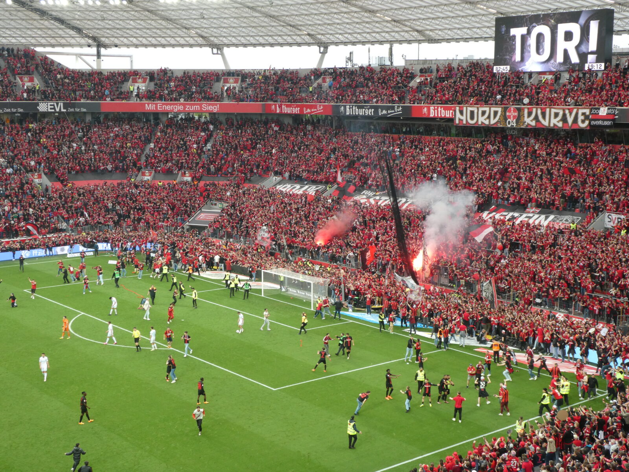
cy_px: 236
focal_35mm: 50
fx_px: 909
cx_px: 314
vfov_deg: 29.1
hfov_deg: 38.2
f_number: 4.1
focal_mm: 9
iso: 200
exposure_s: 1/80
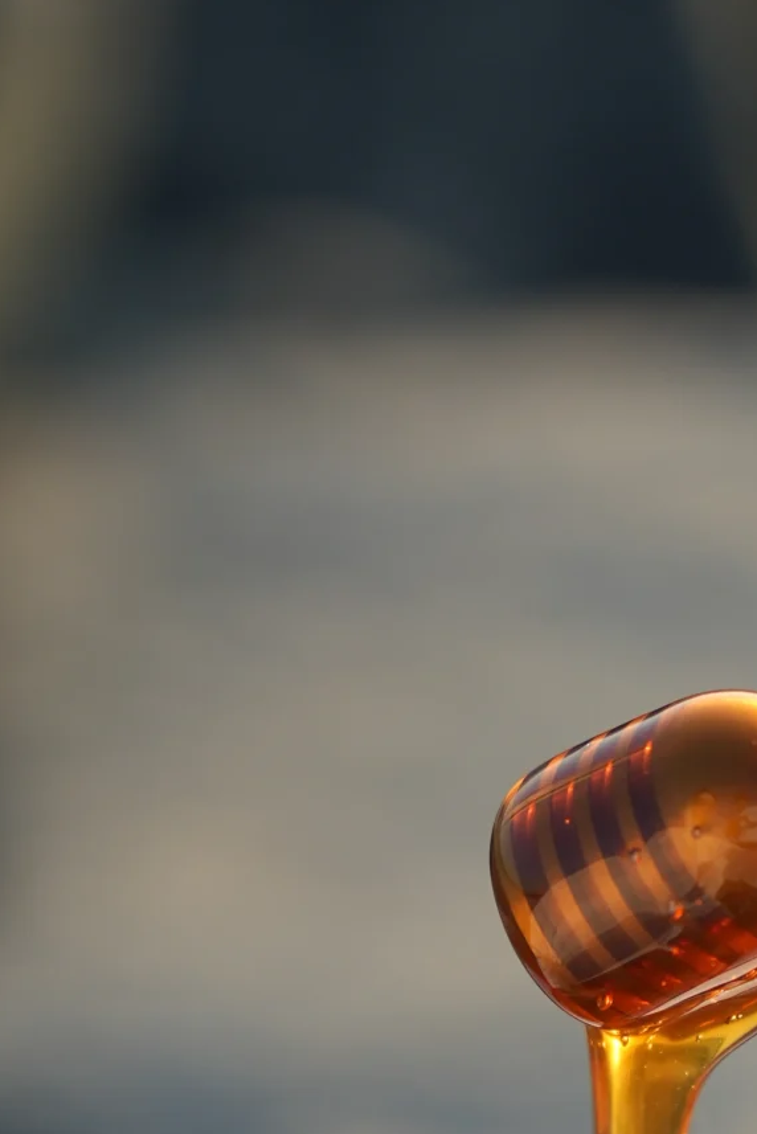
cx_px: 697
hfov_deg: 6.6
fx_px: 6586
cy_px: 1339
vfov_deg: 9.7
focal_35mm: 209
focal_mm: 70
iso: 160
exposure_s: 1/1600
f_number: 2.8
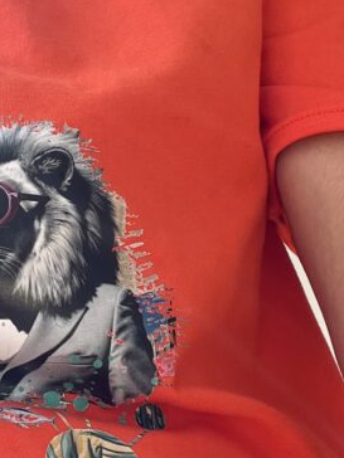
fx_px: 875
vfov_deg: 29.4
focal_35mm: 66
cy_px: 258
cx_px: 38
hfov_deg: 21.8
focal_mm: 2.71
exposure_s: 1/121
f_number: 2.2
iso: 32
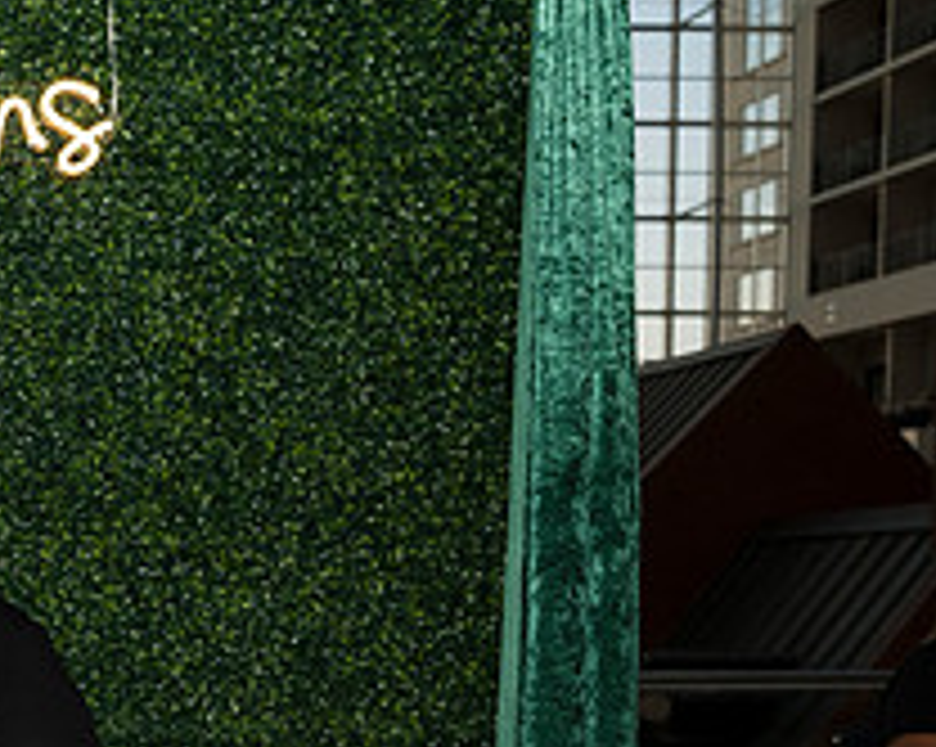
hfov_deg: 22.2
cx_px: -274
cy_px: 862
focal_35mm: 77
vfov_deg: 18.9
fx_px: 2140
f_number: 5
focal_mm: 29.5
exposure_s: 1/160
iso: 500
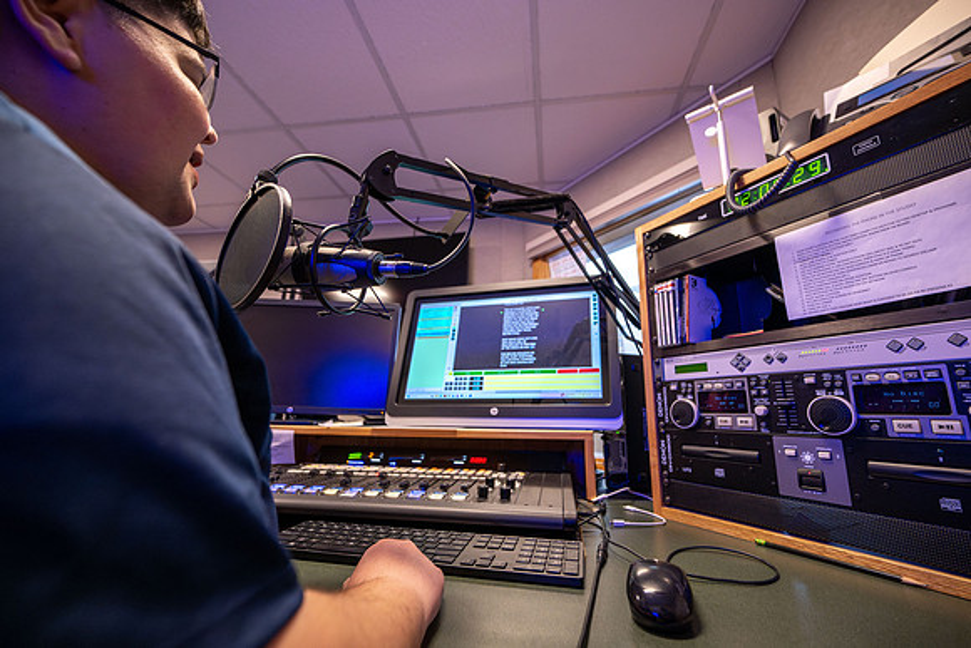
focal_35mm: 14
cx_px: 500
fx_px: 389
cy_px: 334
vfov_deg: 79.5
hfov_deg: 102.6
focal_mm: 14
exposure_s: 1/160
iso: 1250
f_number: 4
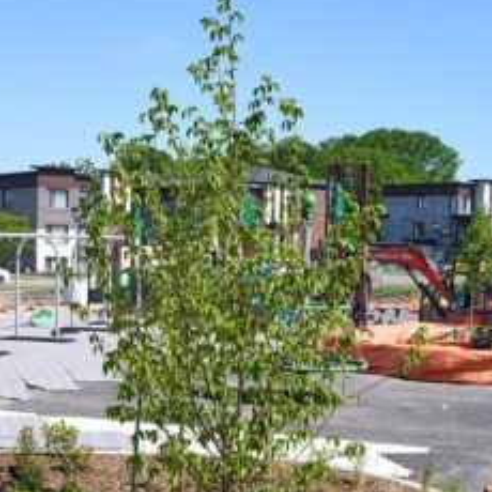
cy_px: 371
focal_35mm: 66
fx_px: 1061
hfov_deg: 25.6
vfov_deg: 25.8
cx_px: 98
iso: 125
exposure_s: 1/400
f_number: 5.6
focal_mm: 28
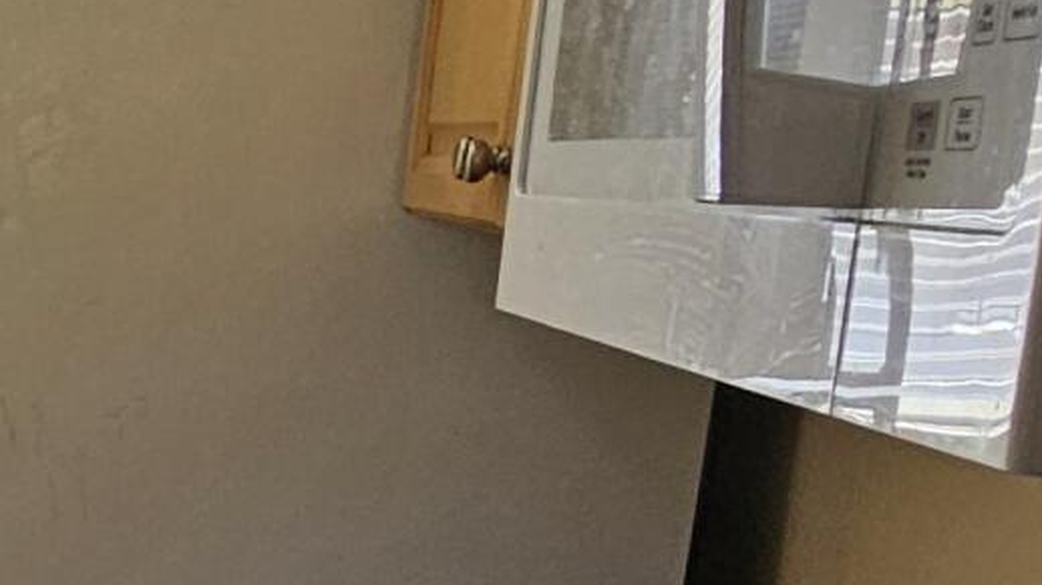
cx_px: -877
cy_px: 595
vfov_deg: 14.5
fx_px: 2265
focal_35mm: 82
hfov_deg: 19.1
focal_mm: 2.2
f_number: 2.2
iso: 50
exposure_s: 1/120
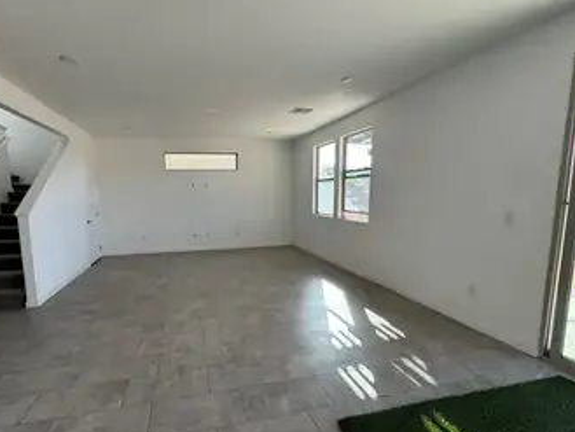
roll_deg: -0.7
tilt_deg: -7.1
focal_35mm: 17
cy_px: 229
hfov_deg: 90.3
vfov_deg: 74.7
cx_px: 243
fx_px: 282
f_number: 2.2
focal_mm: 2.22
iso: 50
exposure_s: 1/99
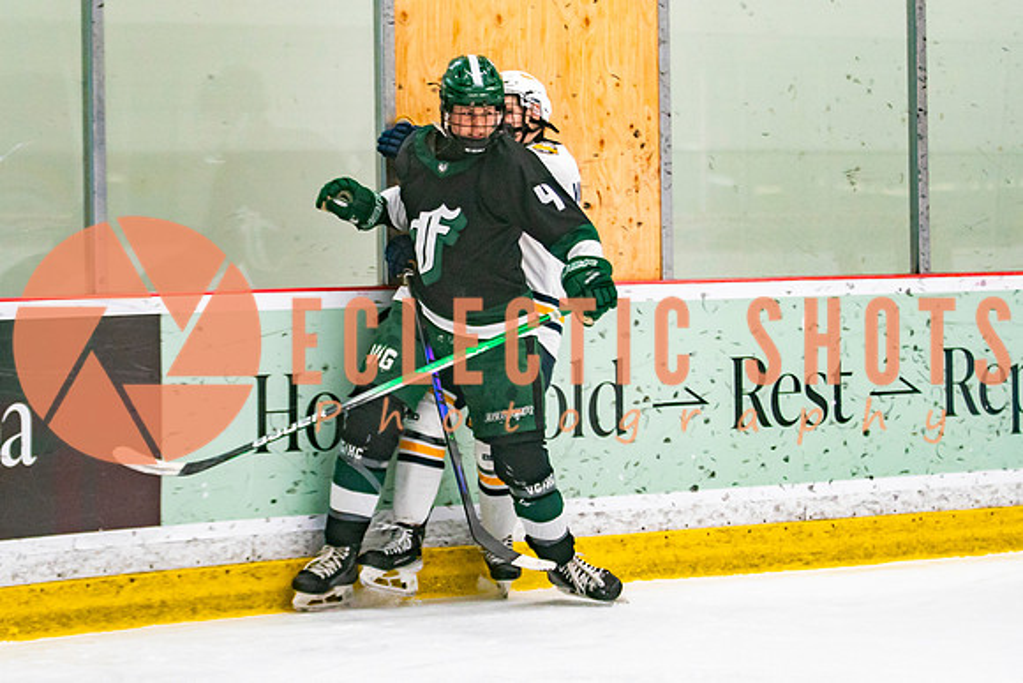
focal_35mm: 146
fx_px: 4151
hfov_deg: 14.0
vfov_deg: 9.4
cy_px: 322
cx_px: 415
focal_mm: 88
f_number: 2.8
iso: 2000
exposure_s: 1/640
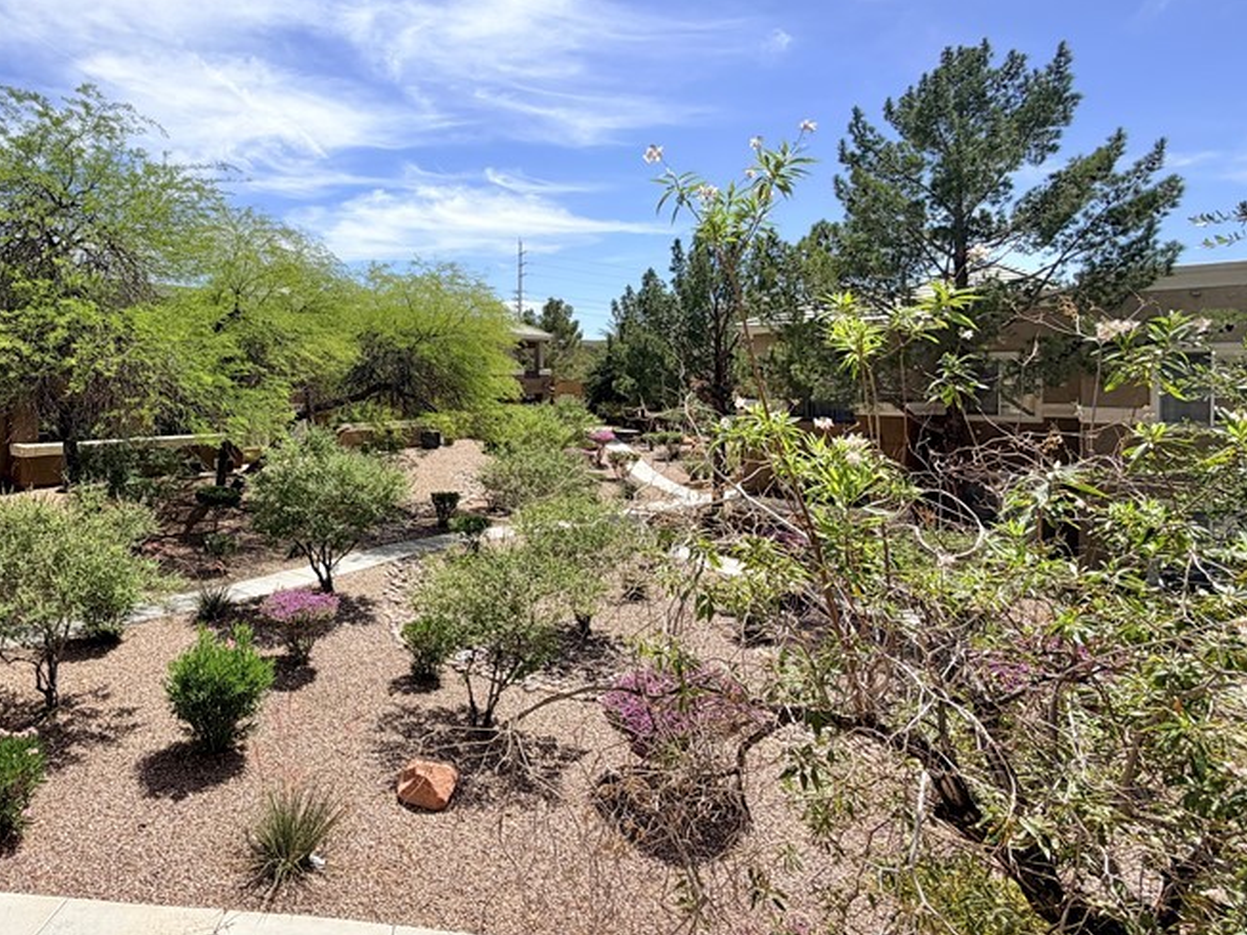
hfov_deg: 73.1
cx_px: 375
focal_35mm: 22
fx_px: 793
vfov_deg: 60.7
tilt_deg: +0.9
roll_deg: +0.7
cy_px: 386
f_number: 2.2
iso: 20
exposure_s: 1/1125
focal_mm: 2.22
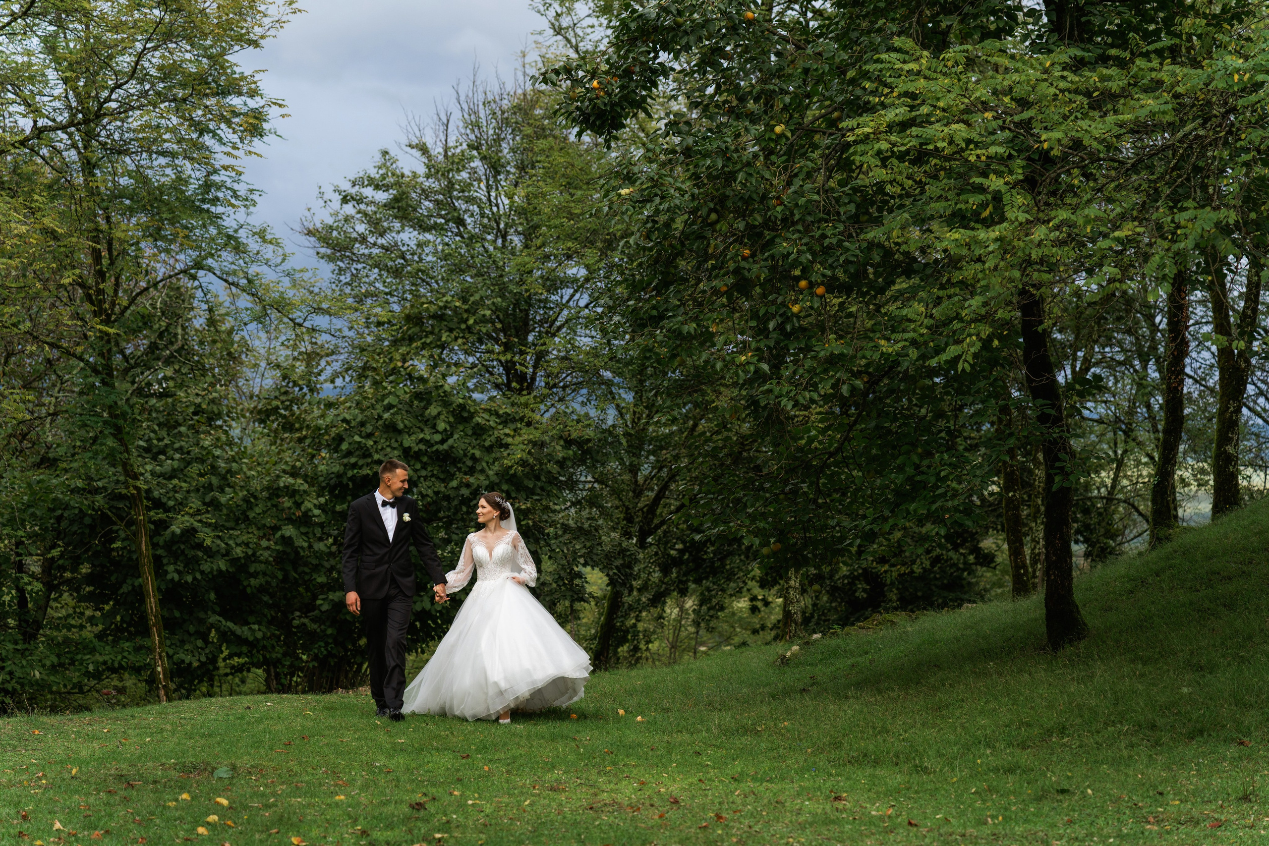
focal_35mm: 75
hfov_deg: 27.0
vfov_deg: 18.2
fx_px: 2644
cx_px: 634
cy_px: 423
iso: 250
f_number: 3.2
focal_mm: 75
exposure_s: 1/800
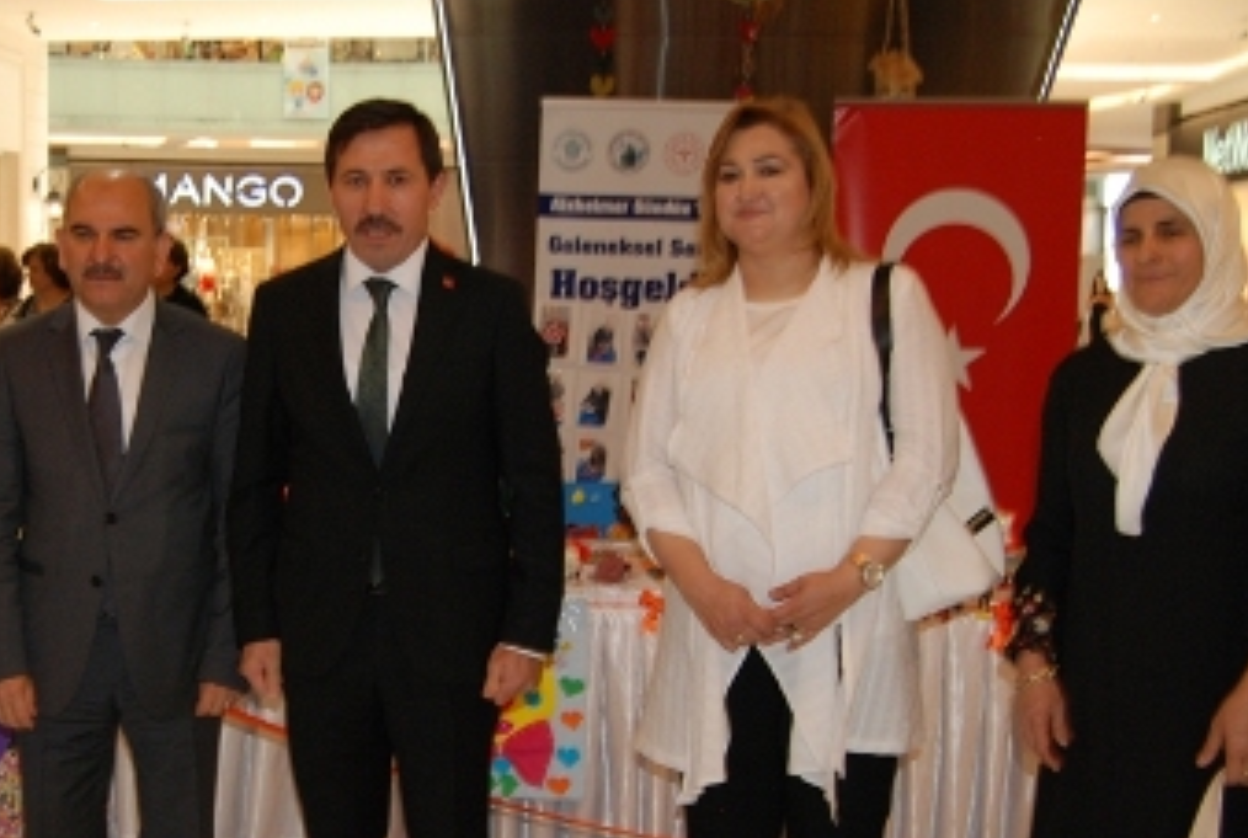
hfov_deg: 36.1
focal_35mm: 54
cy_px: 541
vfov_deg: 25.1
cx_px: 340
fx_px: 1874
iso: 400
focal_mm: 19
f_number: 4
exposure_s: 1/60
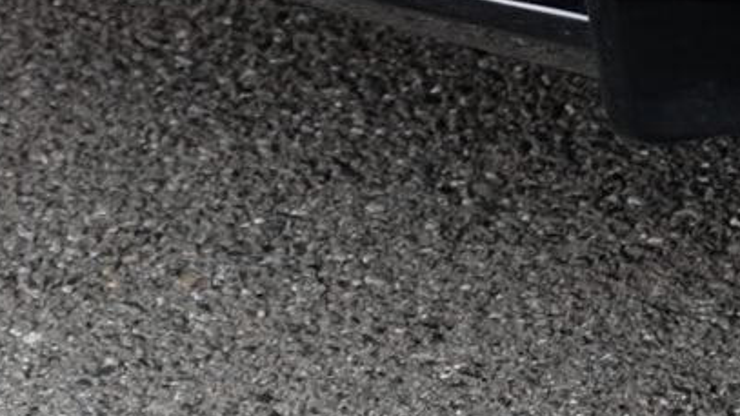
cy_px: -377
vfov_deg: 3.9
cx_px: 702
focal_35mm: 310
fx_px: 6083
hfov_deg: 6.9
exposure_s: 1/140
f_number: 3.6
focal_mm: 31.5
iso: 400
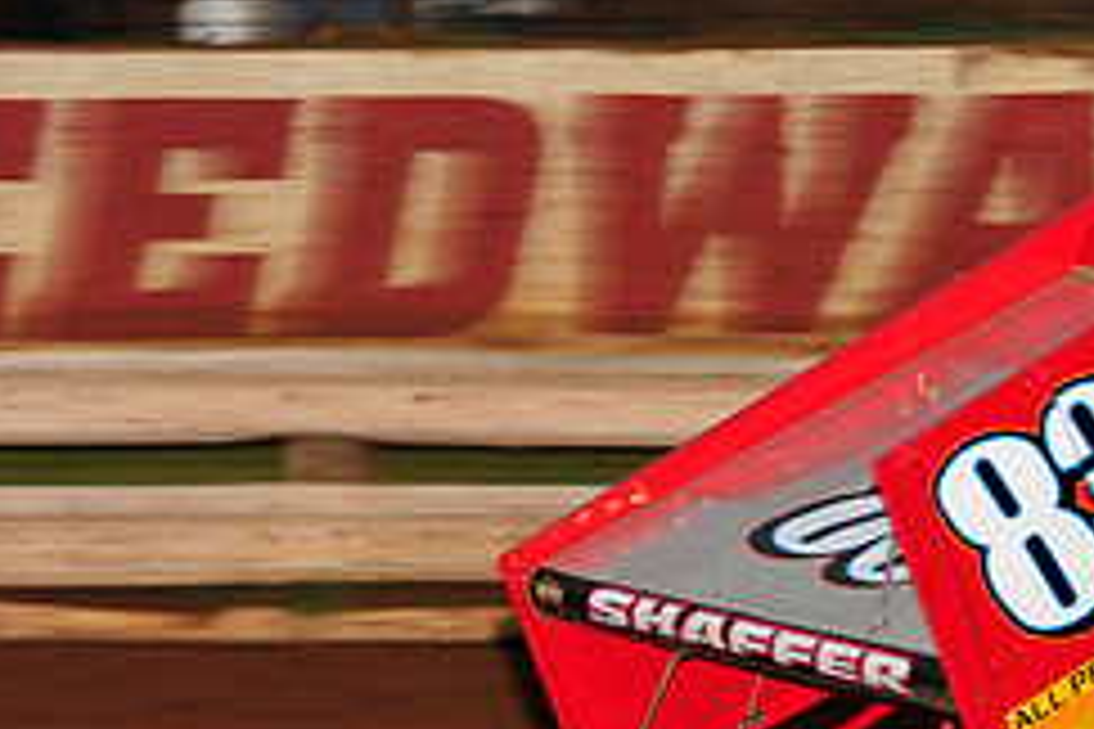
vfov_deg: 4.6
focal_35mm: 298
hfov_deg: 6.9
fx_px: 9055
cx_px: 1144
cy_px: 738
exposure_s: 1/320
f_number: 6.3
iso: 800
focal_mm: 125
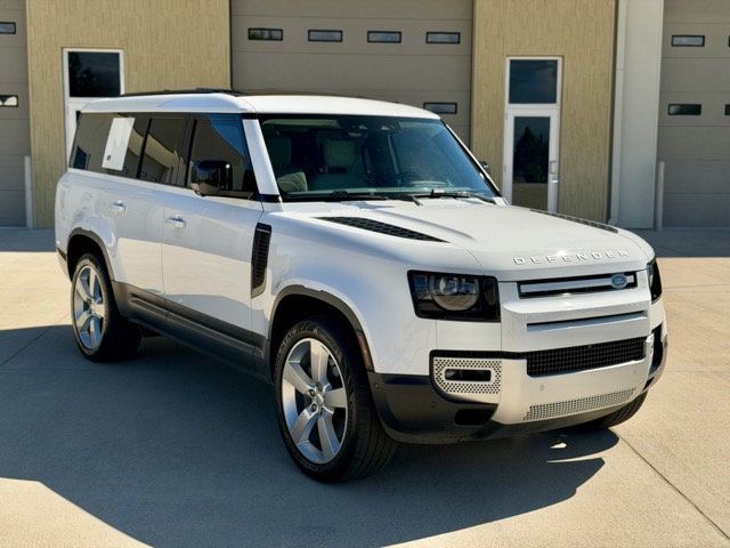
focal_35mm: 48
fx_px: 1012
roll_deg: -0.4
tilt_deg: -6.0
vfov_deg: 30.3
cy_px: 274
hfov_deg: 39.7
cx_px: 365
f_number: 1.78
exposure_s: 1/3704
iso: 80
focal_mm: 6.76
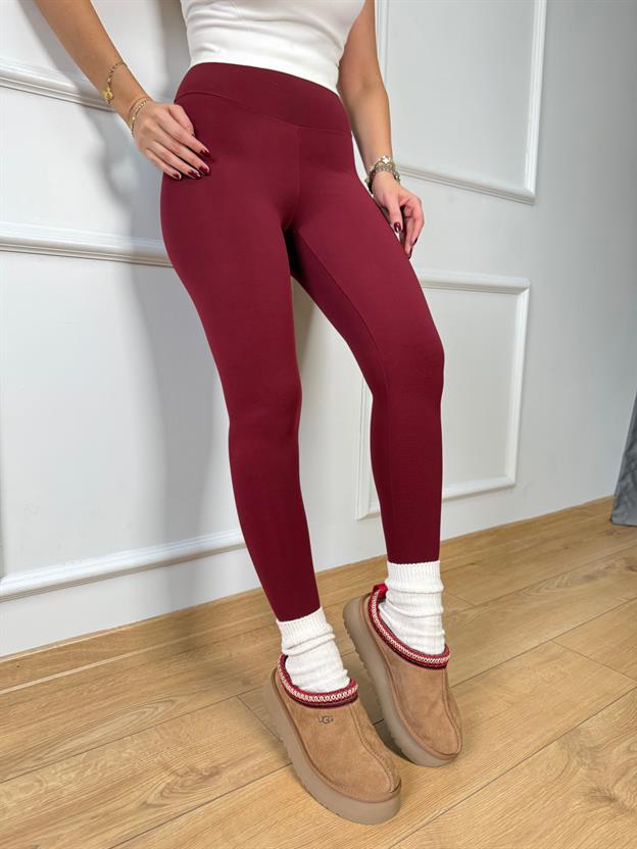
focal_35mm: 24
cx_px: 318
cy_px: 424
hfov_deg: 56.8
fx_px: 589
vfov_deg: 71.6
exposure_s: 1/100
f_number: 1.78
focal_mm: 6.76
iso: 200
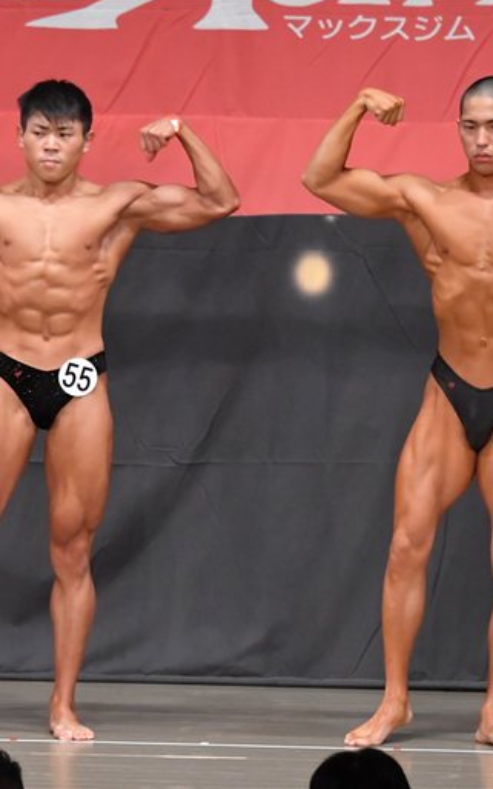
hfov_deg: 3.9
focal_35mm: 334
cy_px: 394
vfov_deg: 6.3
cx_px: 202
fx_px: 7174
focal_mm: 145
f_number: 5.6
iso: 6400
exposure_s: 1/400
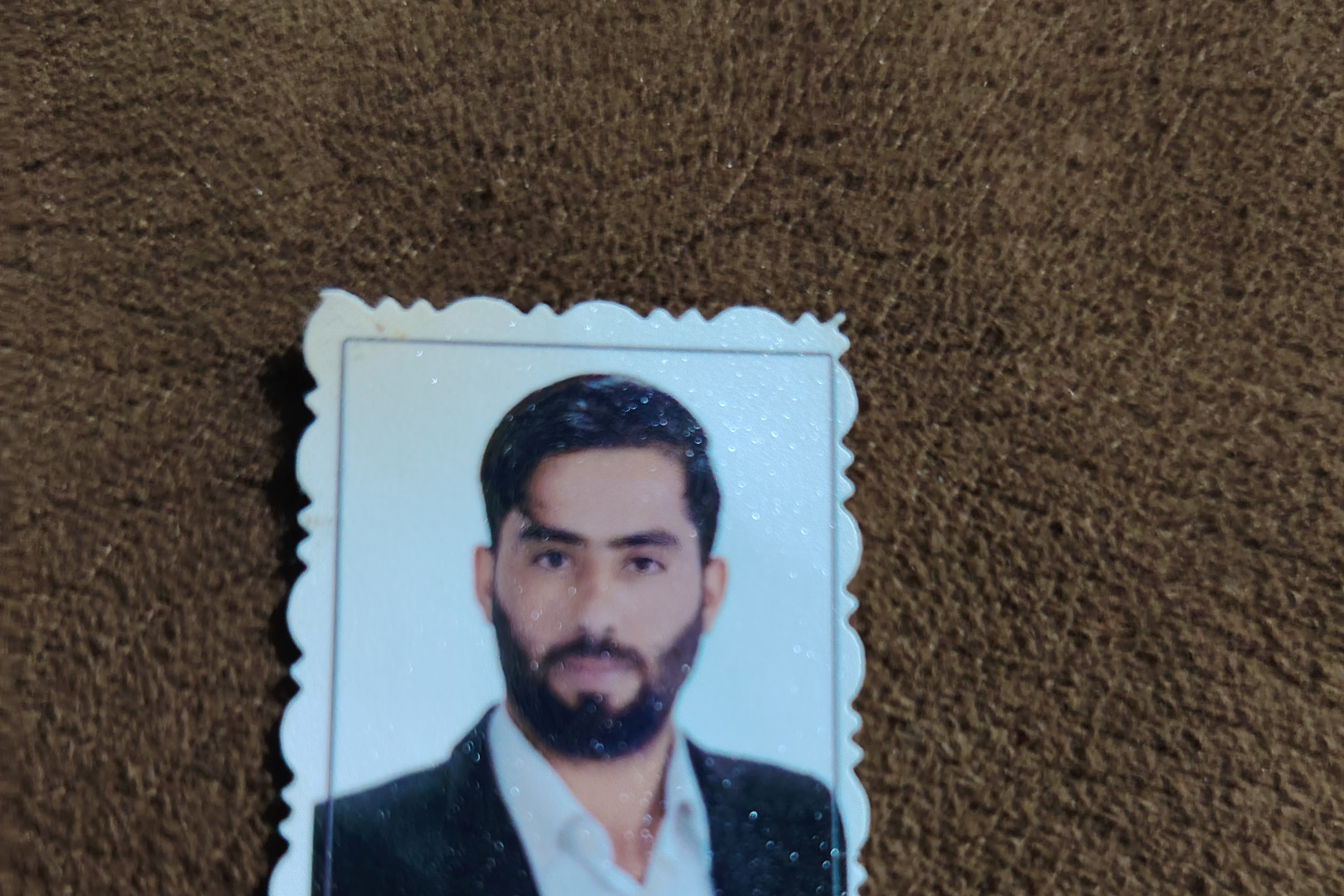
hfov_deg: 55.8
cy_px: 644
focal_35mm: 34
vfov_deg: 38.1
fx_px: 1269
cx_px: 681
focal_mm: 5.25
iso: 3691
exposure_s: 1/16.7
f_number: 1.75
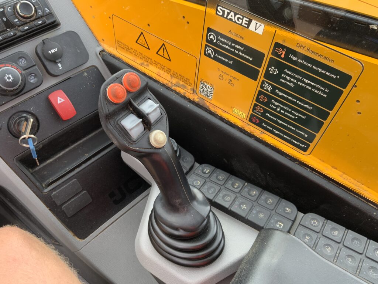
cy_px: 142
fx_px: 317
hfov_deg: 61.7
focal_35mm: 29
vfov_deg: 48.2
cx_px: 189
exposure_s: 1/131
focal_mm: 3
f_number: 1.8
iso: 16
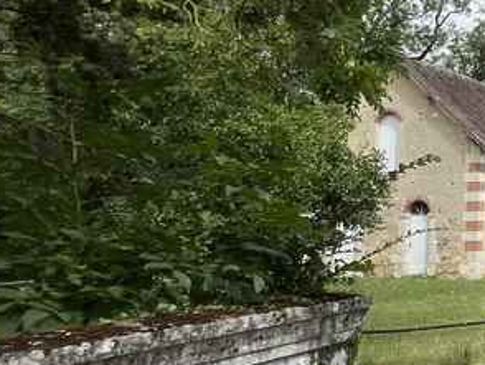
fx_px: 743
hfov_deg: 22.3
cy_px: 122
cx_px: 863
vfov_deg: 27.4
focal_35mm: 53
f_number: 1.8
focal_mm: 1.57
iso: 32
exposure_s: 1/2801
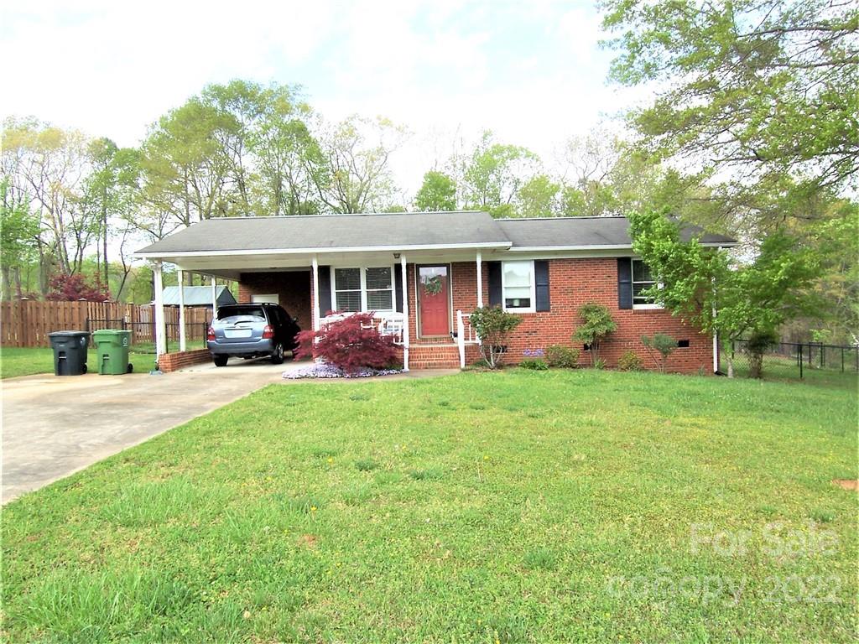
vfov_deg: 58.9
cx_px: 430
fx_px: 571
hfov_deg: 73.9
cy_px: 322
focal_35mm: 23
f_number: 5.6
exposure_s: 1/100
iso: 64
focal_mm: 3.8
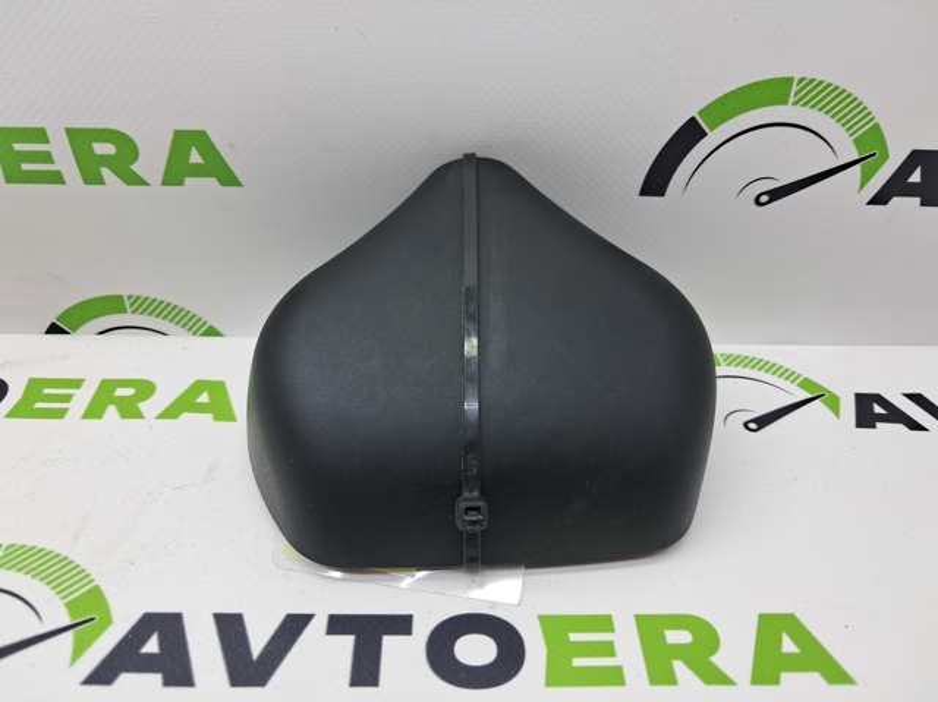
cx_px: 469
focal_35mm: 27
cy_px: 351
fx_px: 731
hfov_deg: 65.4
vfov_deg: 51.3
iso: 50
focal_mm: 4
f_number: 1.8
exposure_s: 1/60
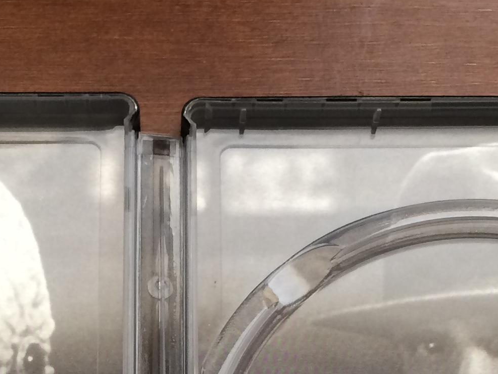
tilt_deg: -72.0
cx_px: 178
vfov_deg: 14.8
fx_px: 1381
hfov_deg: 20.4
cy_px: 468
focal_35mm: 96
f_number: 2.2
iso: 40
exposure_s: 1/30
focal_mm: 4.15
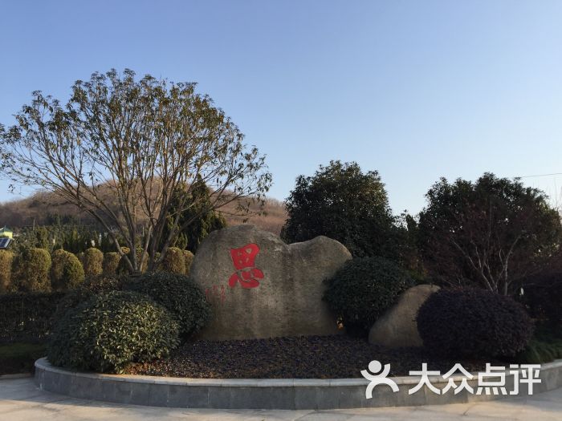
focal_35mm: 29
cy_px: 210
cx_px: 281
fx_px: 471
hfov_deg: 61.7
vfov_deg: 48.2
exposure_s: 1/659
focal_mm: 4.15
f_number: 2.2
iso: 32
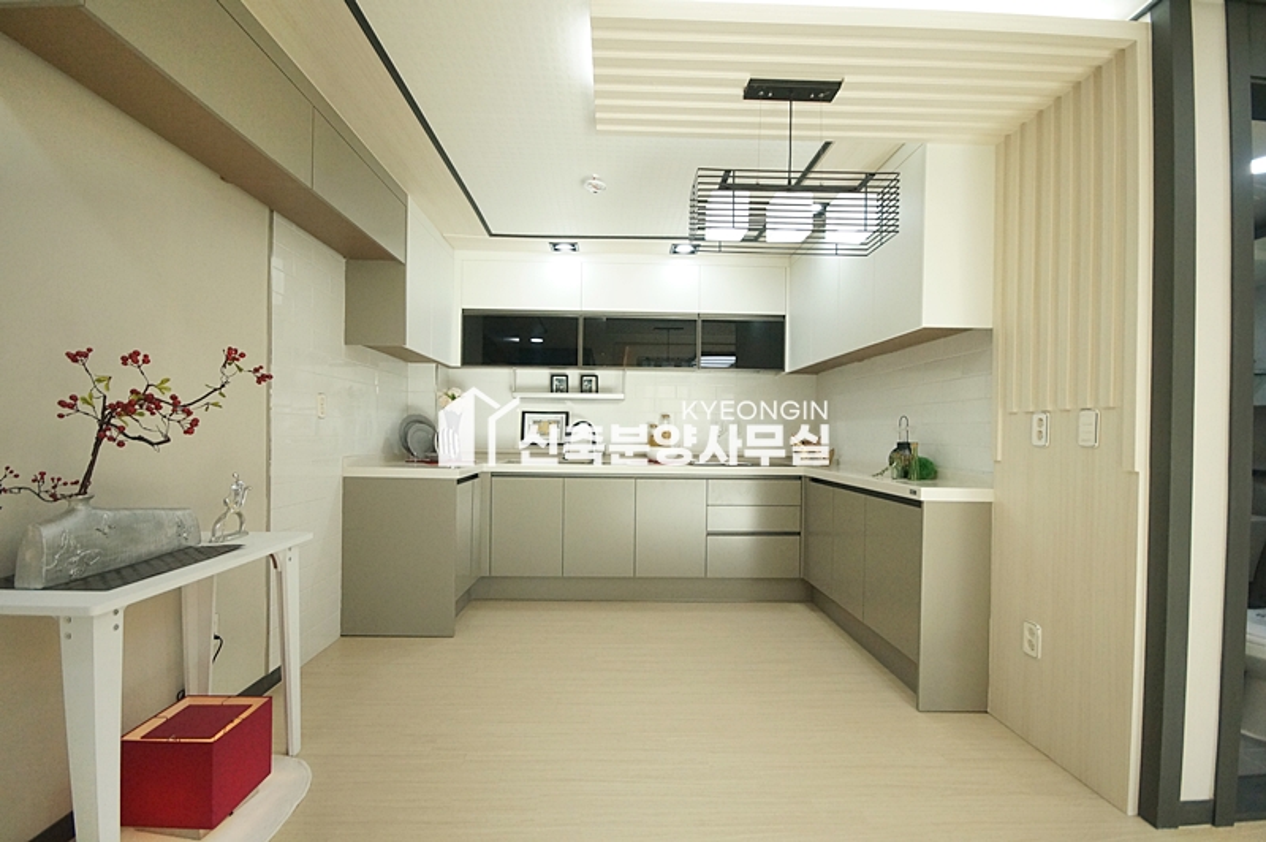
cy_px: 421
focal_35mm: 15
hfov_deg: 100.4
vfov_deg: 77.2
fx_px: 527
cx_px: 633
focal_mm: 10
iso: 1600
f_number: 5.6
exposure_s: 1/320
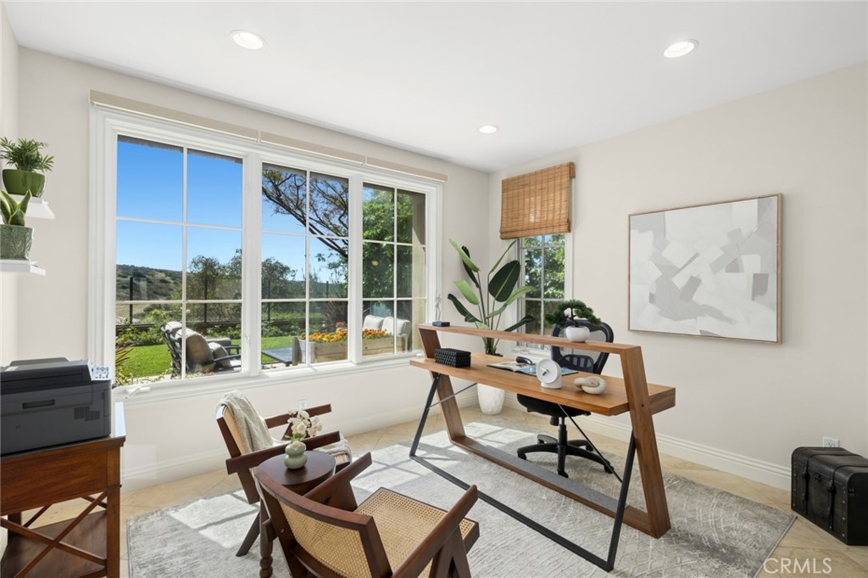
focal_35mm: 16
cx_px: 434
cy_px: 289
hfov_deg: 96.8
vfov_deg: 73.7
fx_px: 385
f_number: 9
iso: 200
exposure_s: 1/15
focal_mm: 16
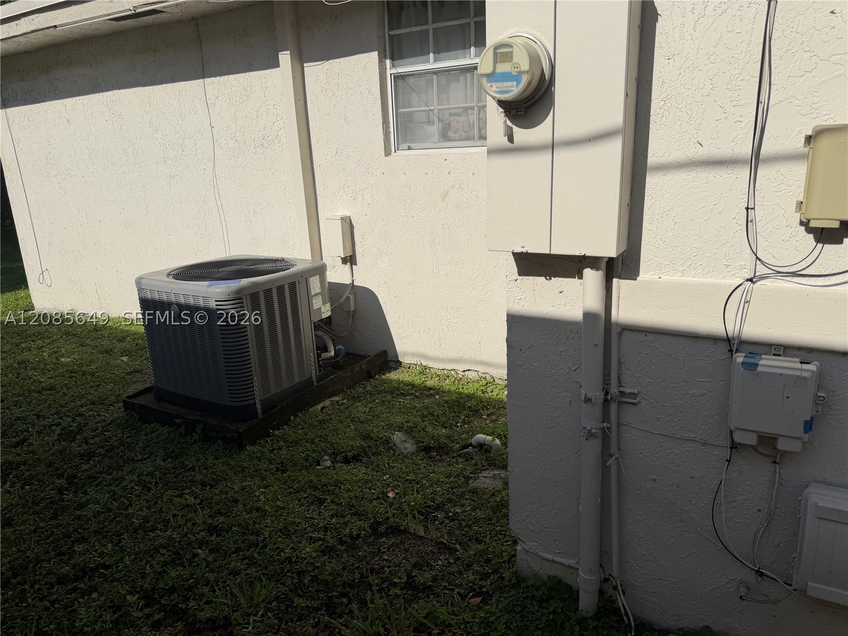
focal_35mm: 24
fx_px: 588
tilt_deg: -16.7
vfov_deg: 56.8
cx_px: 424
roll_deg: +3.2
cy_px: 318
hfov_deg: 71.6
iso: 80
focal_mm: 6.76
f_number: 1.78
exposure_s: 1/11905
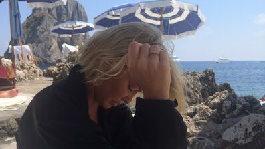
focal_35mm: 33
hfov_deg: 59.5
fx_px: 232
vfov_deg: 35.3
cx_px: 133
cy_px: 100
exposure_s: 1/1786
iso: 32
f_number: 2.2
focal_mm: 4.12
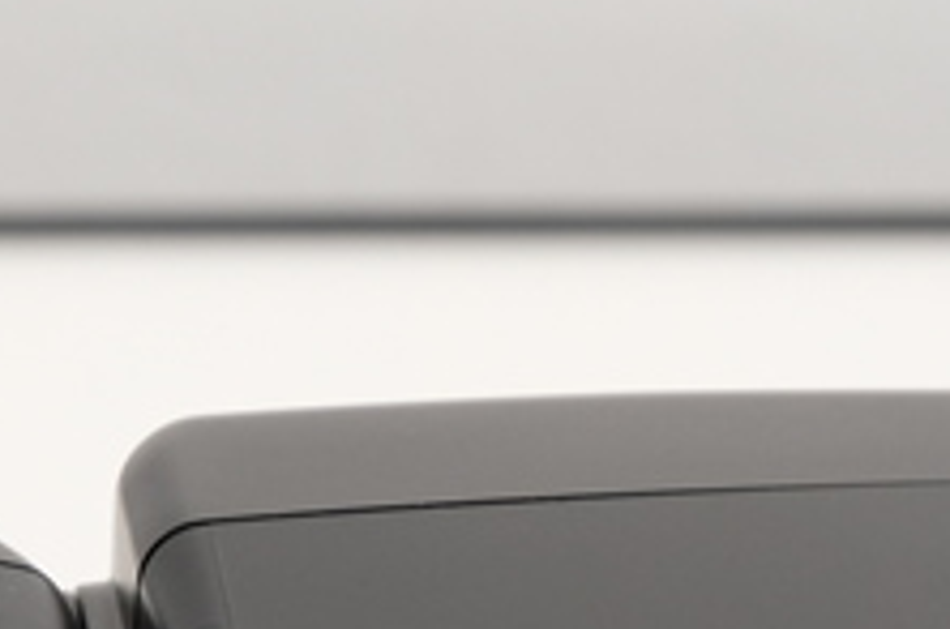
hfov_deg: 6.0
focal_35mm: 341
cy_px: 1318
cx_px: 73
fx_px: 8979
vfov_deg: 4.0
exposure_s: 1/125
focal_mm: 41.8
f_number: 8
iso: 200
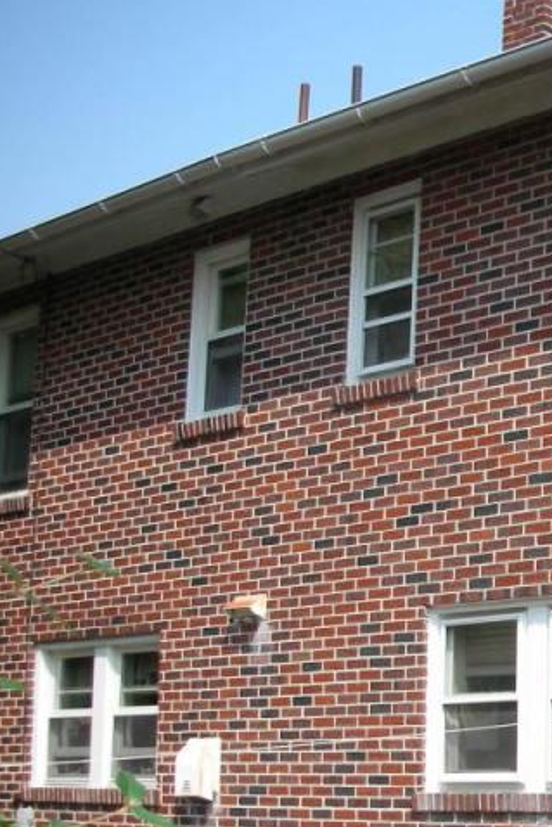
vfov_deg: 25.8
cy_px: 587
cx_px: 813
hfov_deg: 16.1
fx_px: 1793
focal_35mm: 78
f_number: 3
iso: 50
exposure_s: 1/450
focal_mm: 5.8
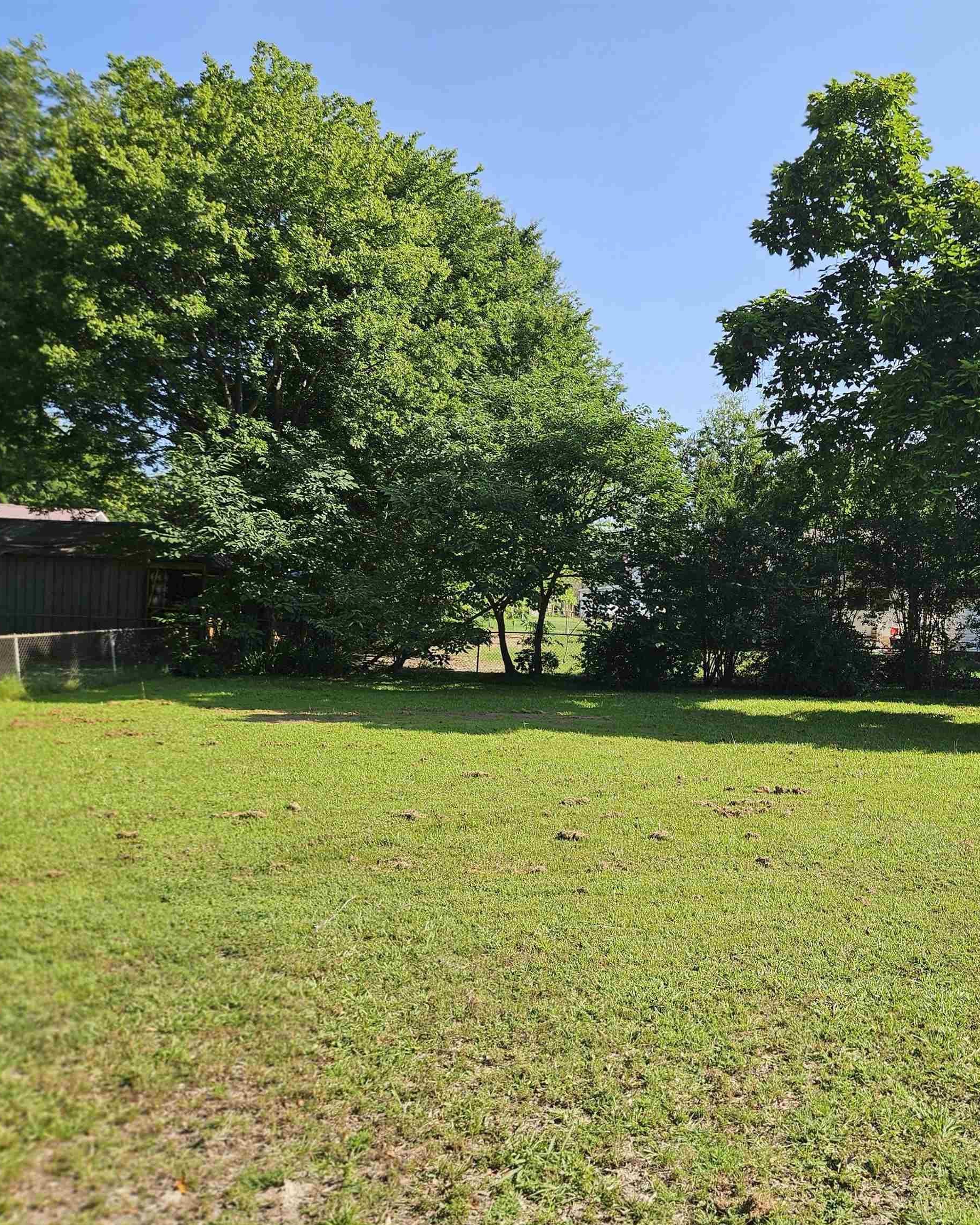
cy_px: 613
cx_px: 735
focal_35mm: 30
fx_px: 1088
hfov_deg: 46.7
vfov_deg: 58.8
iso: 25
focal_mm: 5.4
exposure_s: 1/955
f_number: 1.8
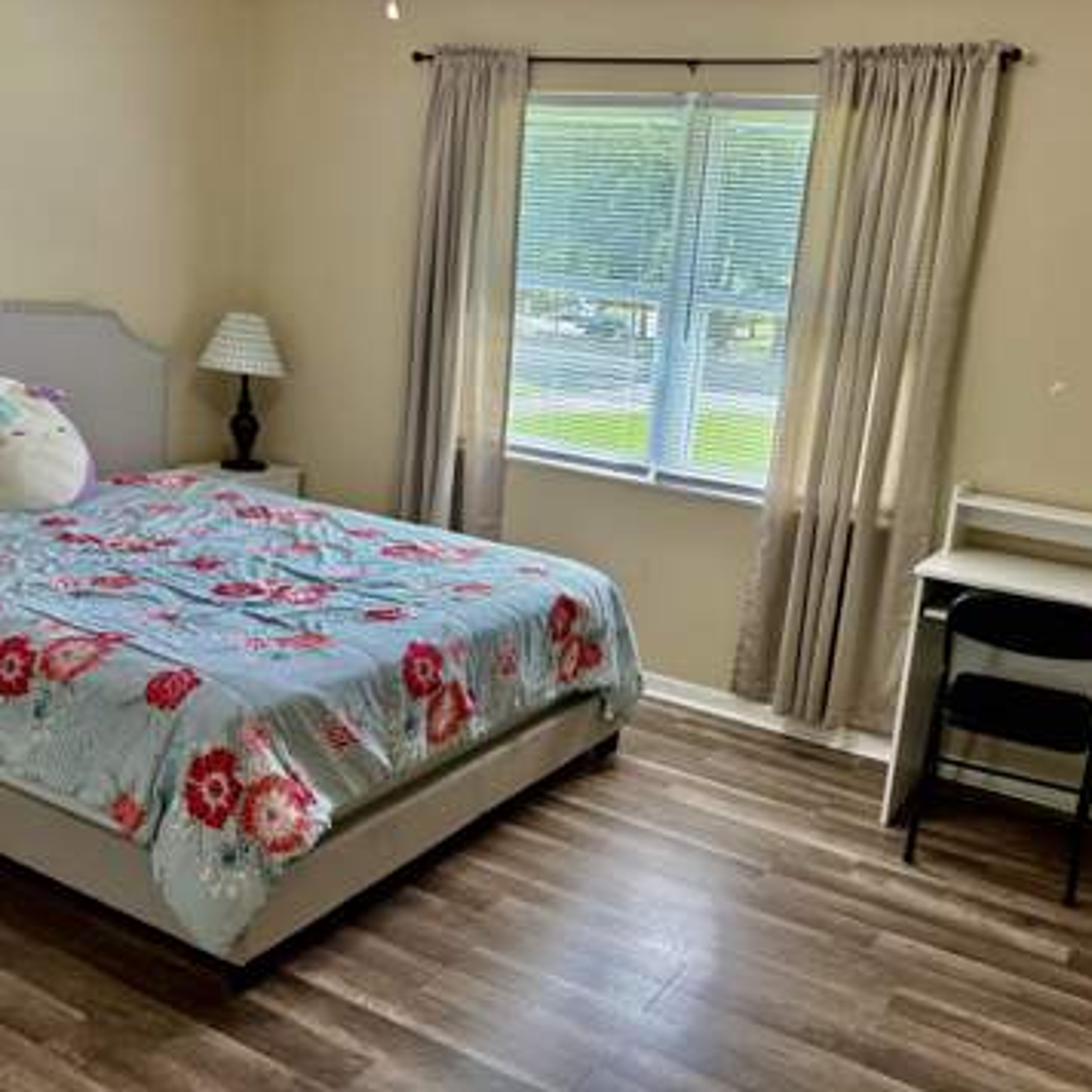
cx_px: 638
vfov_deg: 52.5
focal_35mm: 31
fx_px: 1106
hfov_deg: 52.3
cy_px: 546
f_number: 1.6
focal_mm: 5.96
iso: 125
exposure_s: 1/209
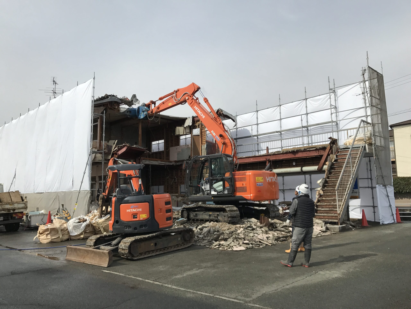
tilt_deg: +7.8
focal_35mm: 28
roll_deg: -0.2
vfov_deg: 49.7
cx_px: 206
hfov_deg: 63.4
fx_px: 332
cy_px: 154
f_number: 1.8
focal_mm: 3.99
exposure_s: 1/3195
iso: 20
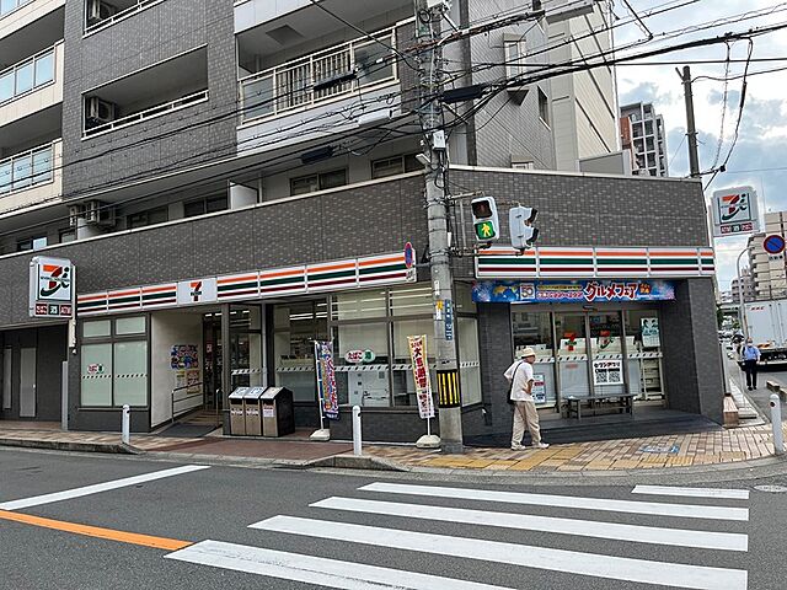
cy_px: 295
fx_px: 591
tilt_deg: +6.2
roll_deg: +3.7
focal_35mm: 26
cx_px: 394
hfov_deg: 67.3
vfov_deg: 53.1
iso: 50
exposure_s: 1/772
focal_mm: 5.1
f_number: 1.6
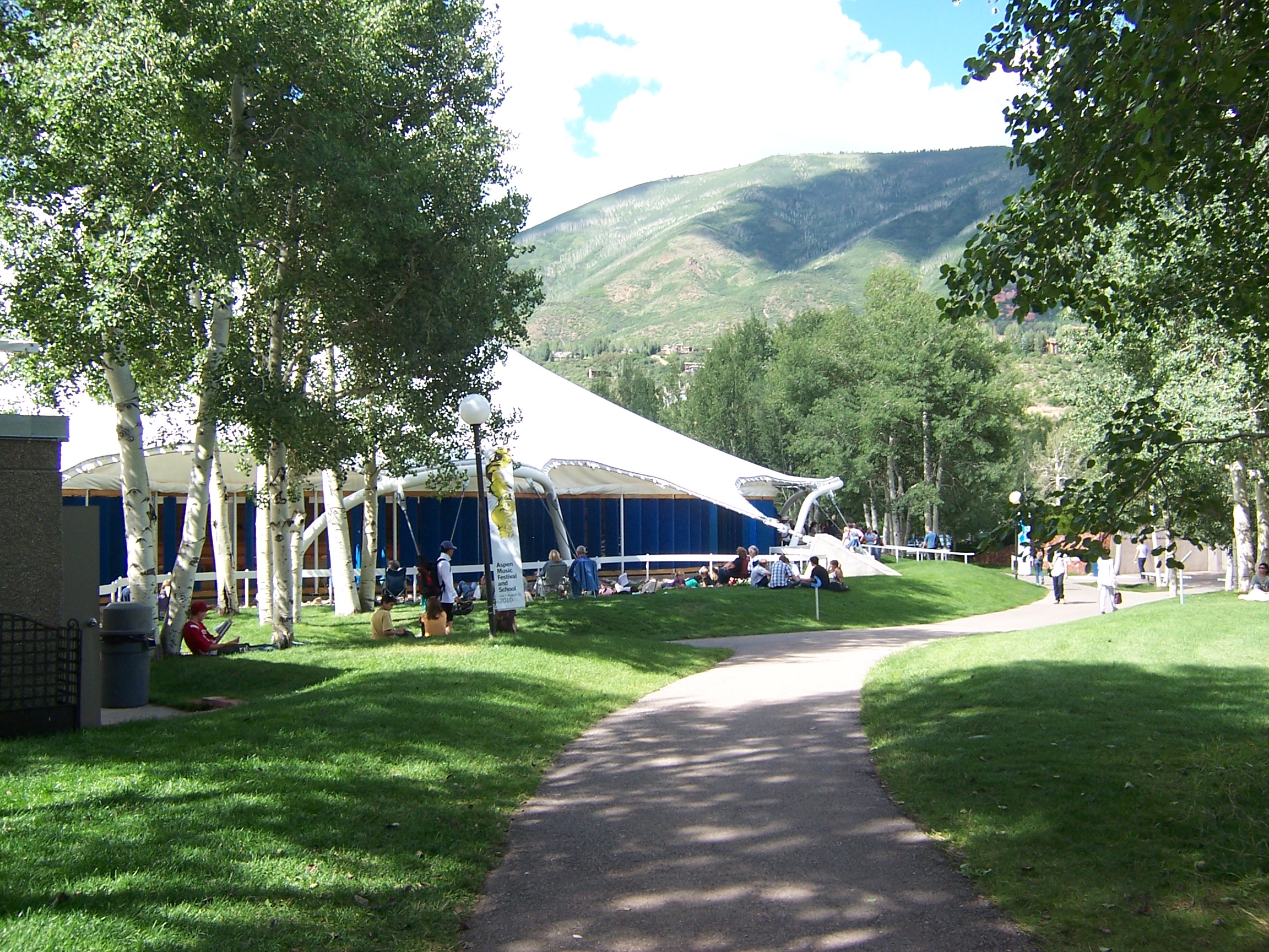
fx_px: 1210
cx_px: 634
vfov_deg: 42.9
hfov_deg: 55.4
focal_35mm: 33
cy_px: 476
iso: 80
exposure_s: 1/250
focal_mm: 5.5
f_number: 3.4
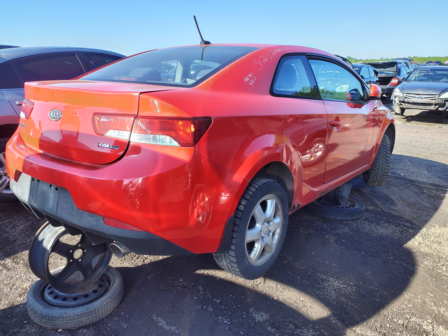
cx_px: 224
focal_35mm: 26
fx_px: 336
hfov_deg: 67.3
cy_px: 168
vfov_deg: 53.1
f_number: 1.9
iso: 40
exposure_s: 1/181
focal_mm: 3.58
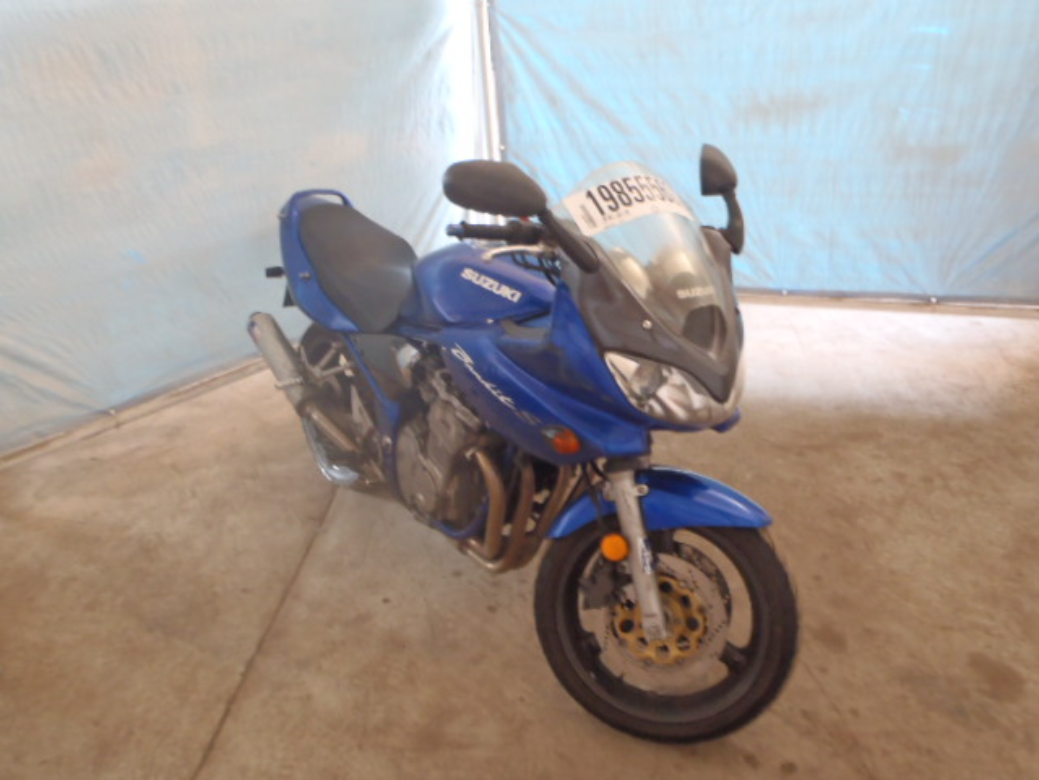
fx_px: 840
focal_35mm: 28
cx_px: 520
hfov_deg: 63.4
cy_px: 390
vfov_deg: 49.7
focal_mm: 5
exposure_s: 1/4
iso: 200
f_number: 3.5
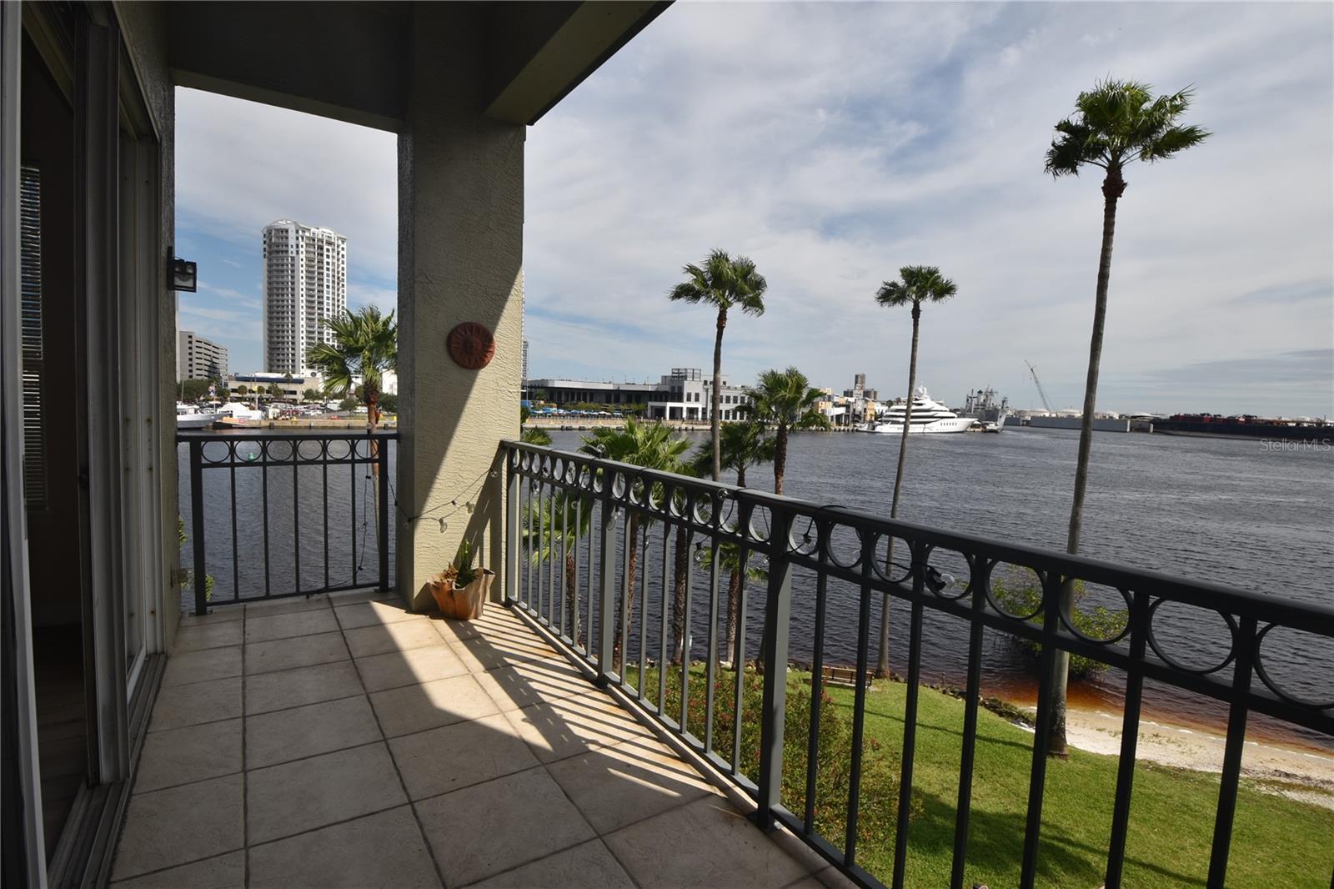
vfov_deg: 72.0
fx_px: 611
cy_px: 444
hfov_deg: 95.0
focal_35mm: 16
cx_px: 667
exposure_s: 1/200
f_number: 11
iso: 100
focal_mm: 11
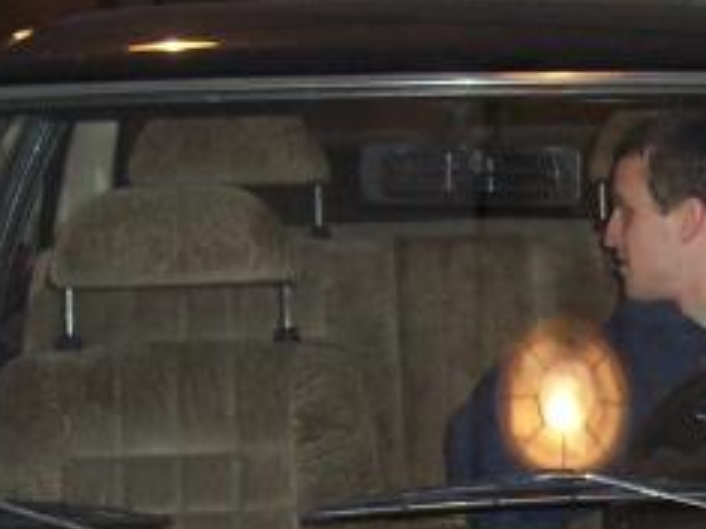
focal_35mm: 126
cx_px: 1091
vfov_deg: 11.6
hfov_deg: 14.5
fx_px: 2568
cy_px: 547
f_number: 2.8
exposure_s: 1/60
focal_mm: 5.6
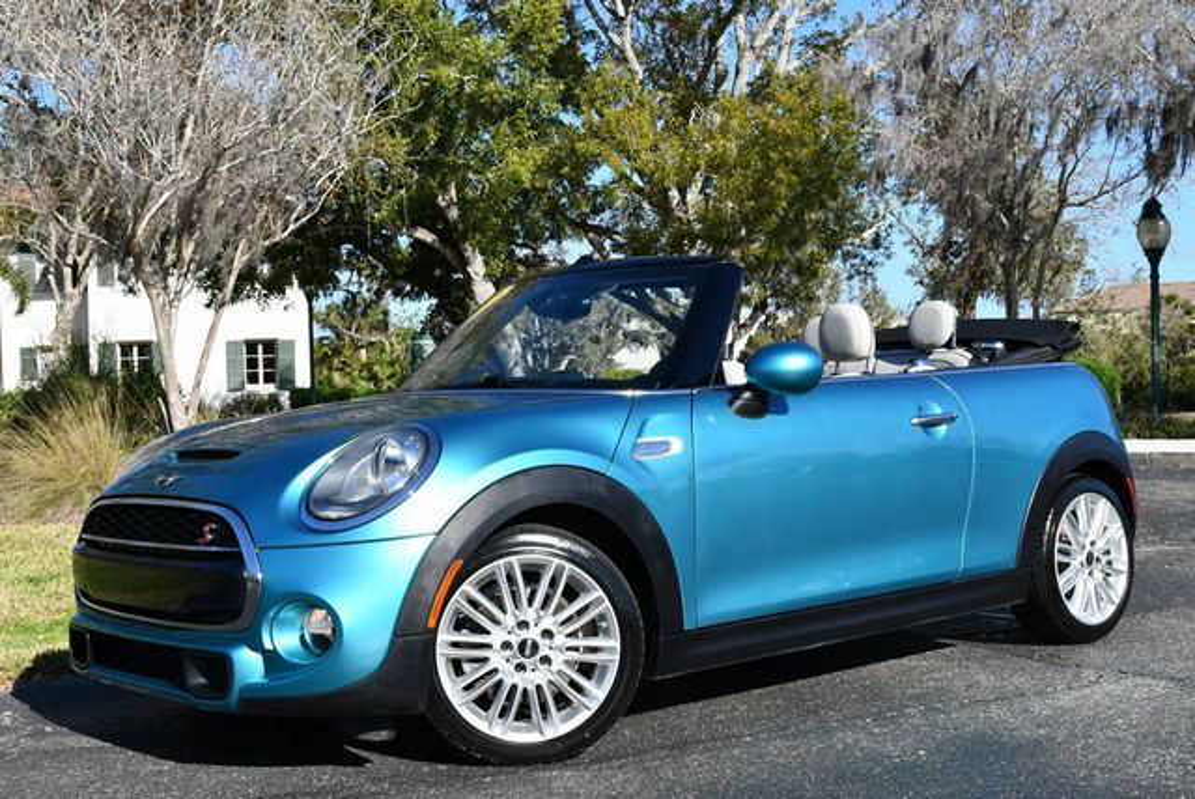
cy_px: 400
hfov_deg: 41.1
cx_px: 598
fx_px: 1595
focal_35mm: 48
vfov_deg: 28.1
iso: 110
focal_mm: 24
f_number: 8
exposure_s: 1/250
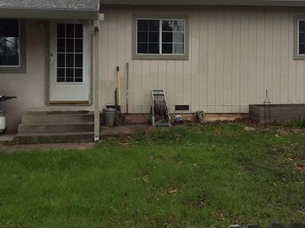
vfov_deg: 32.7
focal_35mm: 44
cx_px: 146
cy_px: 83
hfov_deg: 43.0
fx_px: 387
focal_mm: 4.15
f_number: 2.2
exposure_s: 1/1131
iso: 25
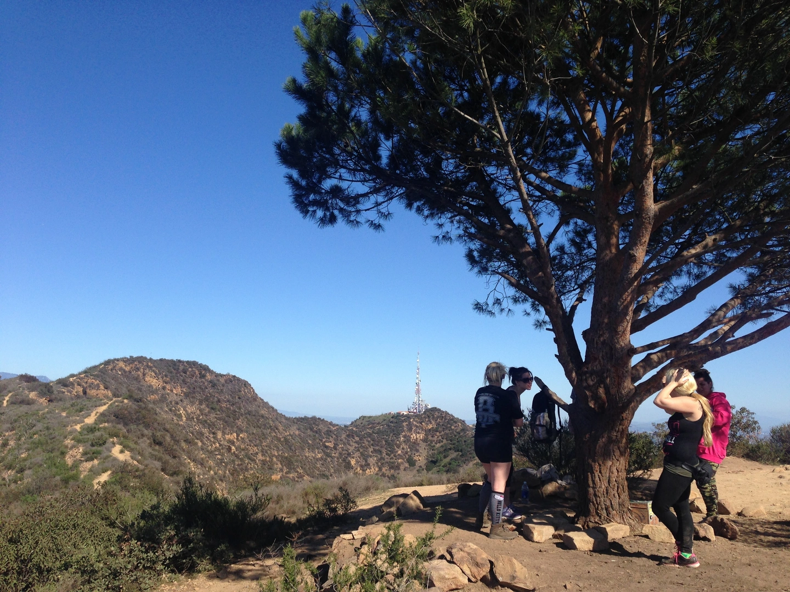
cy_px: 296
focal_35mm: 33
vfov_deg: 42.9
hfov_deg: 55.4
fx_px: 753
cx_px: 395
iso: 50
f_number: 2.4
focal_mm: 4.12
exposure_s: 1/1869
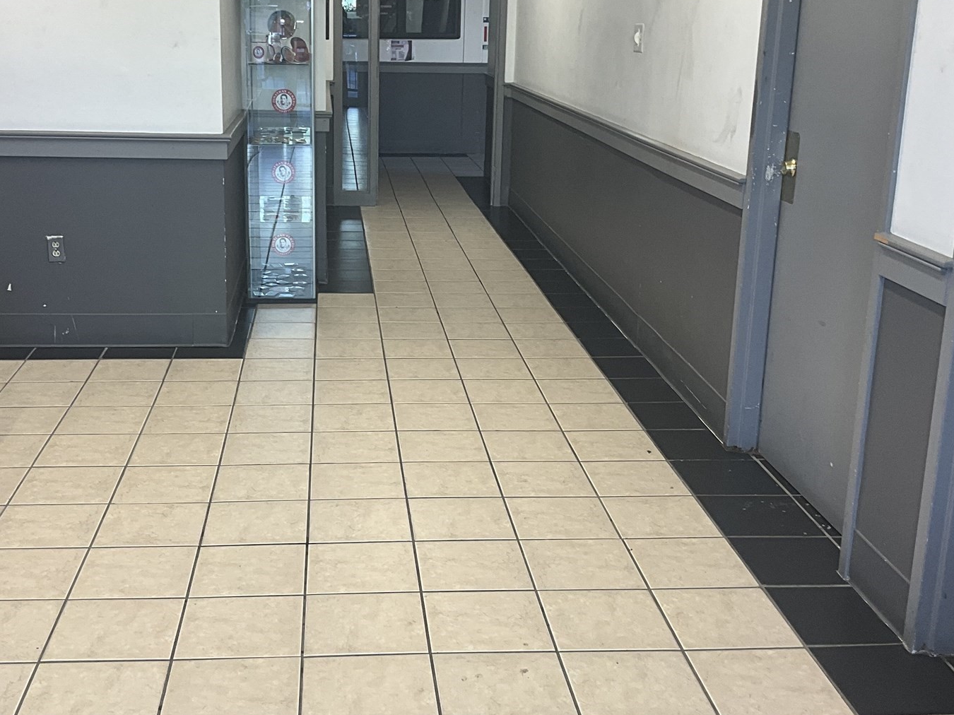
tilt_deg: -13.5
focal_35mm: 44
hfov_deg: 42.9
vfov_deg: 32.8
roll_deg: -0.5
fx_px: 1212
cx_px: 418
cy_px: 307
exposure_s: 1/60
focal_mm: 3
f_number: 1.8
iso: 40
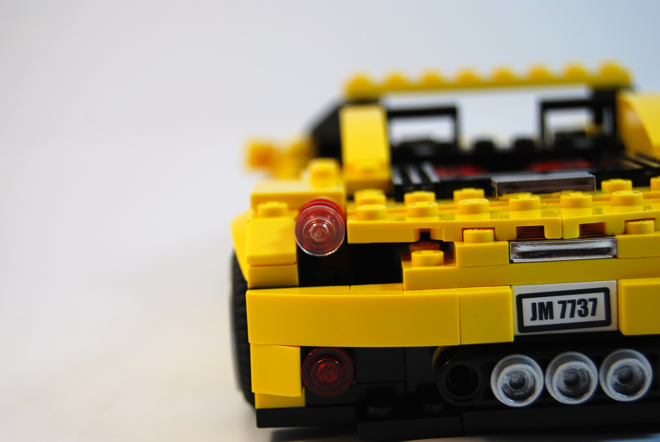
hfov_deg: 24.6
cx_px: 330
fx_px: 1514
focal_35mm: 82
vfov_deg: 16.6
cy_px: 221
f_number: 5.6
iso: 140
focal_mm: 55
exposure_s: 1/125
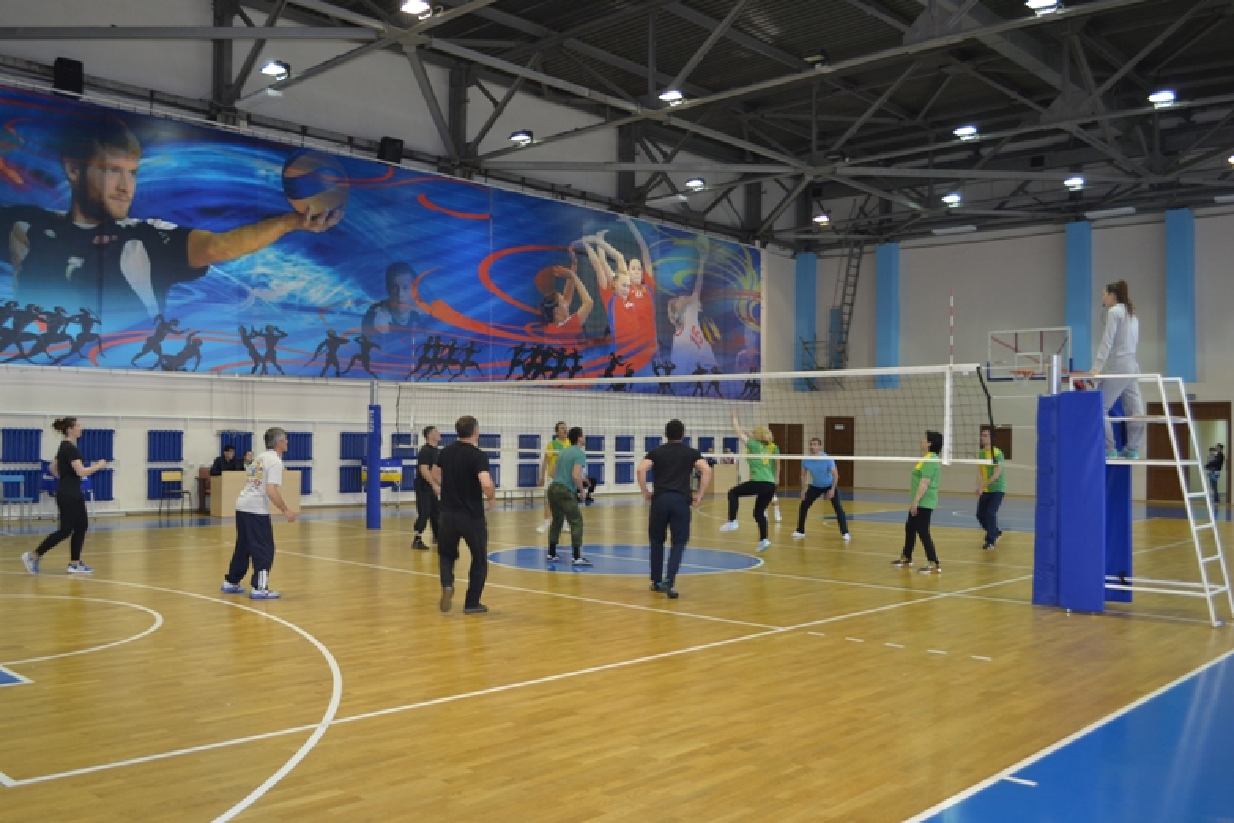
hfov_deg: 57.2
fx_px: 1131
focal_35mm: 33
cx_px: 617
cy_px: 412
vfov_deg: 40.0
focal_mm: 22
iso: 400
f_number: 4
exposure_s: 1/30
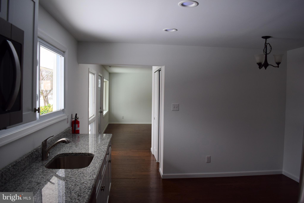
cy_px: 102
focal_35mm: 27
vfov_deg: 47.9
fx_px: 228
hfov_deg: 67.4
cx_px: 152
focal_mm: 18
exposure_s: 1/100
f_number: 5
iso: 400
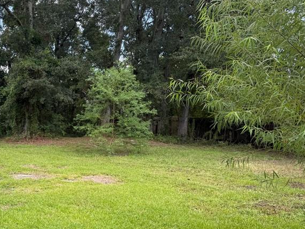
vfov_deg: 33.4
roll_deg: -1.1
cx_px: 43
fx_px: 379
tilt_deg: -2.8
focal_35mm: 43
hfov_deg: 41.1
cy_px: 143
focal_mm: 6.76
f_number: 1.78
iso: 100
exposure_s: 1/563
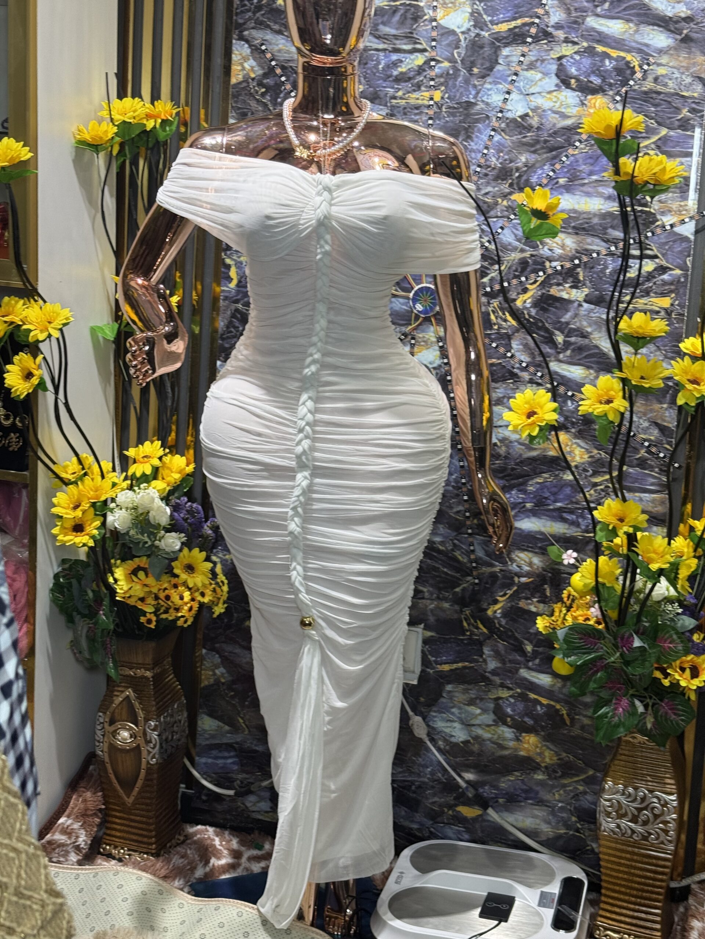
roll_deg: -3.9
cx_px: 352
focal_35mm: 48
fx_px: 1303
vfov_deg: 39.7
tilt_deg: -12.7
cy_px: 470
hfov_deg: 30.3
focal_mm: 6.76
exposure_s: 1/100
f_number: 1.78
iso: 50
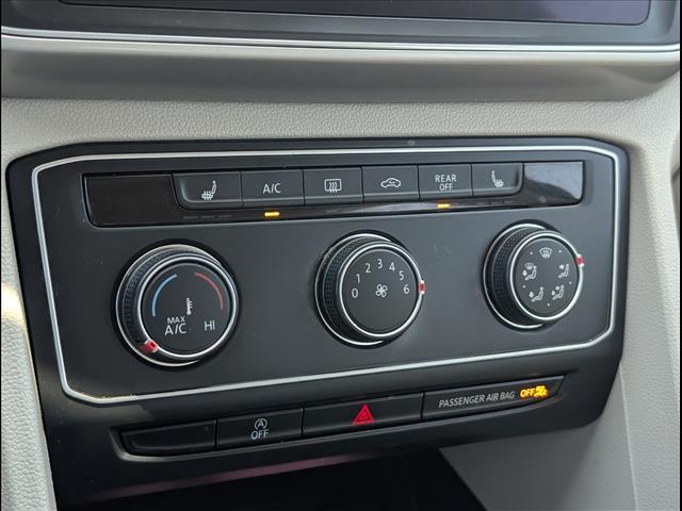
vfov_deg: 29.7
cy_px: 256
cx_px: 341
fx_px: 965
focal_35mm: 49
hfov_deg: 38.9
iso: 833
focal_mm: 6.9
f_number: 1.68
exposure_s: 1/250
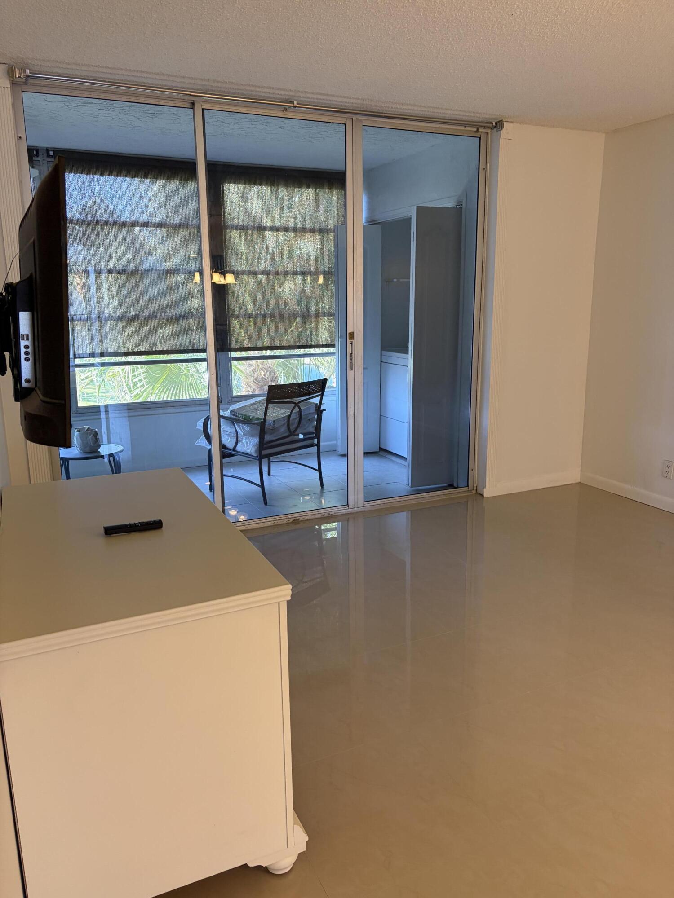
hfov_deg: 53.1
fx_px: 675
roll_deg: -0.1
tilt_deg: -10.8
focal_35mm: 26
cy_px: 449
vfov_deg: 67.3
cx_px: 337
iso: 160
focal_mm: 5.96
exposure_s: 1/60
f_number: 1.6
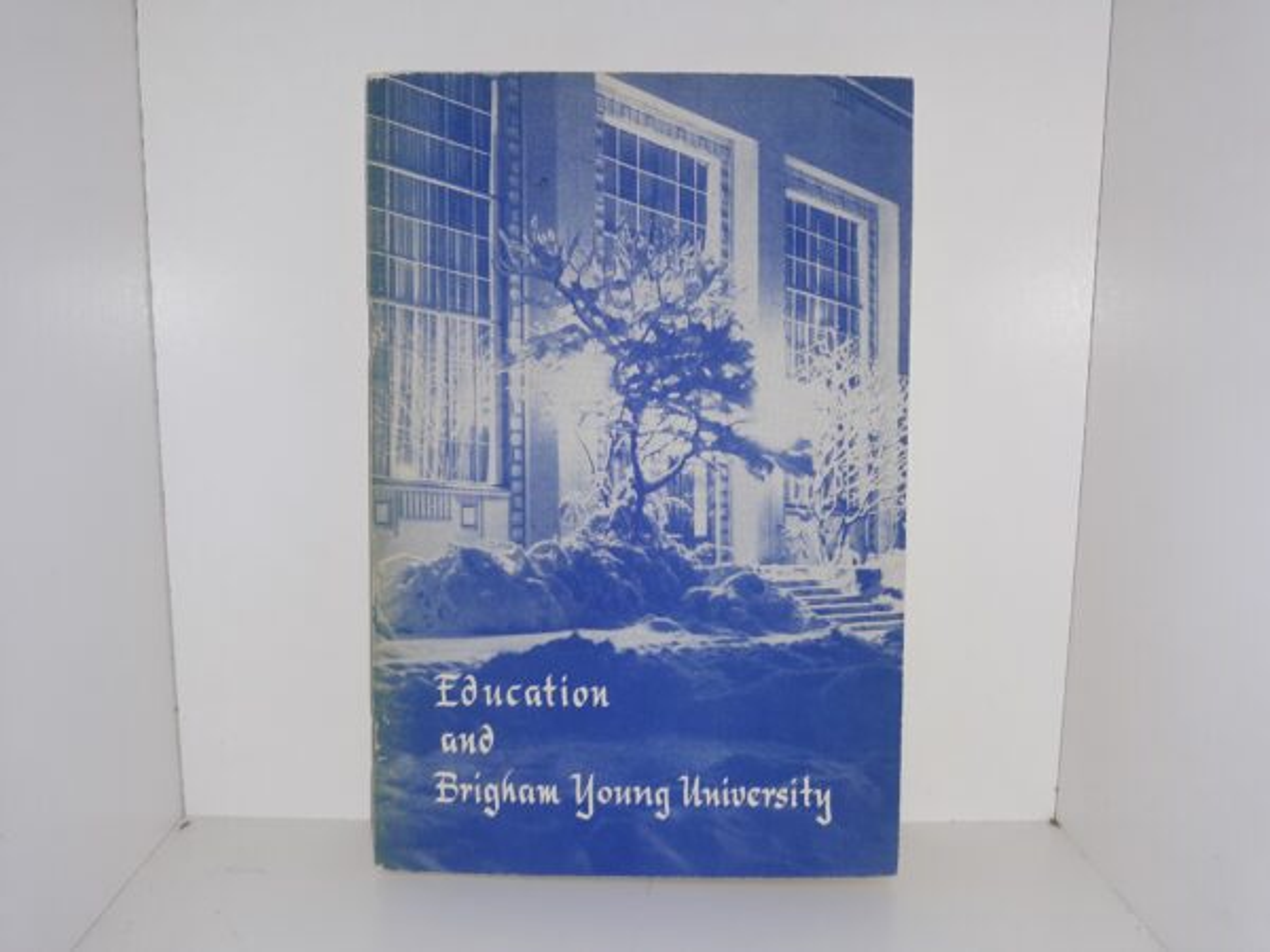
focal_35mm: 28
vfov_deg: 49.7
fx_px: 1027
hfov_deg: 63.4
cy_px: 476
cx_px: 635
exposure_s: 1/217
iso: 40
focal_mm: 3.7
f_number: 1.7
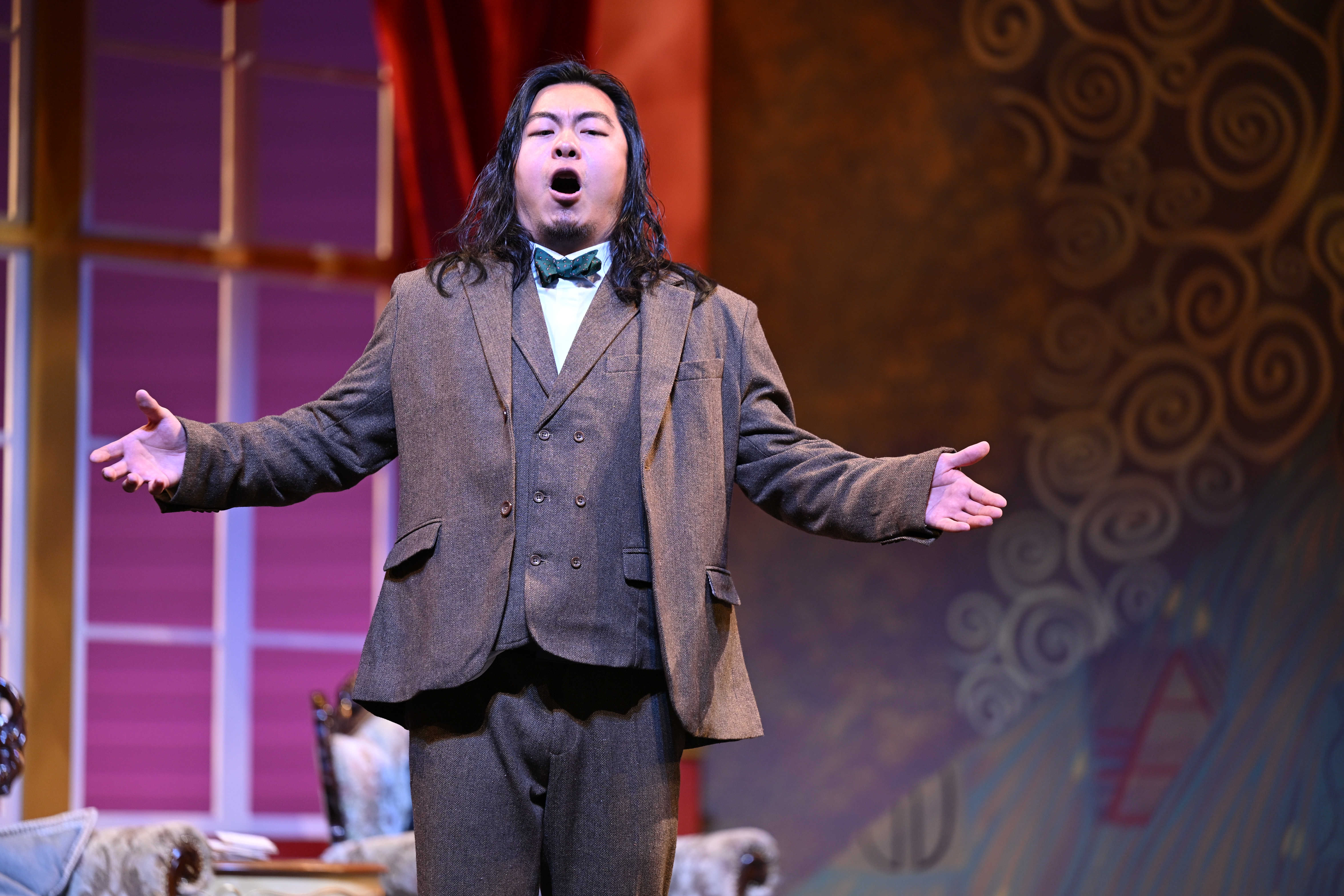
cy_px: 448
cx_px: 672
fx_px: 5973
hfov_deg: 12.8
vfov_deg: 8.6
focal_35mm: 160
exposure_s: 1/160
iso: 800
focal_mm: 160
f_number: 2.8
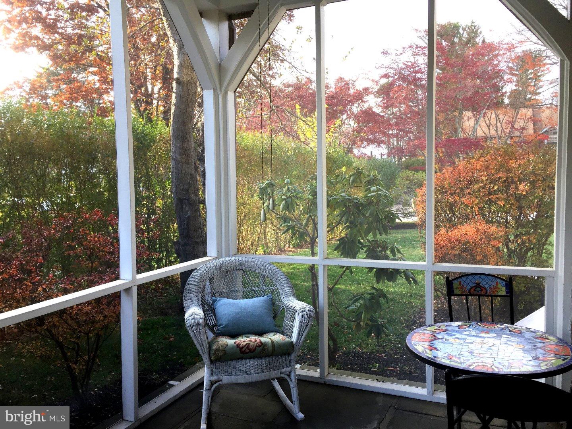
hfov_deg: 61.7
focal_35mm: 29
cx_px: 286
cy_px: 214
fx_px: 479
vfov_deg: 48.2
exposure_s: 1/120
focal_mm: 4.15
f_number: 2.2
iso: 32
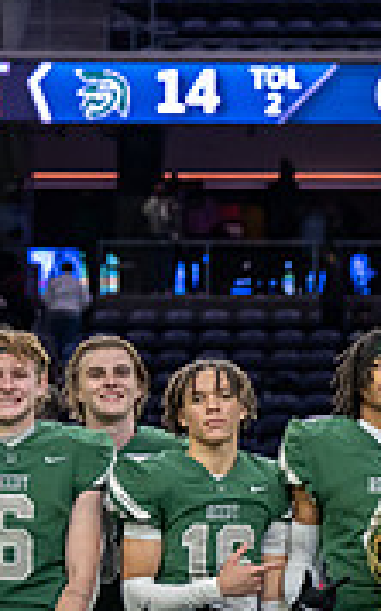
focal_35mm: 267
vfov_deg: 7.8
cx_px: 569
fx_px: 4443
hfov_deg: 4.9
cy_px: 620
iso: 2000
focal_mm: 70
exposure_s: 1/320
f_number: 2.8
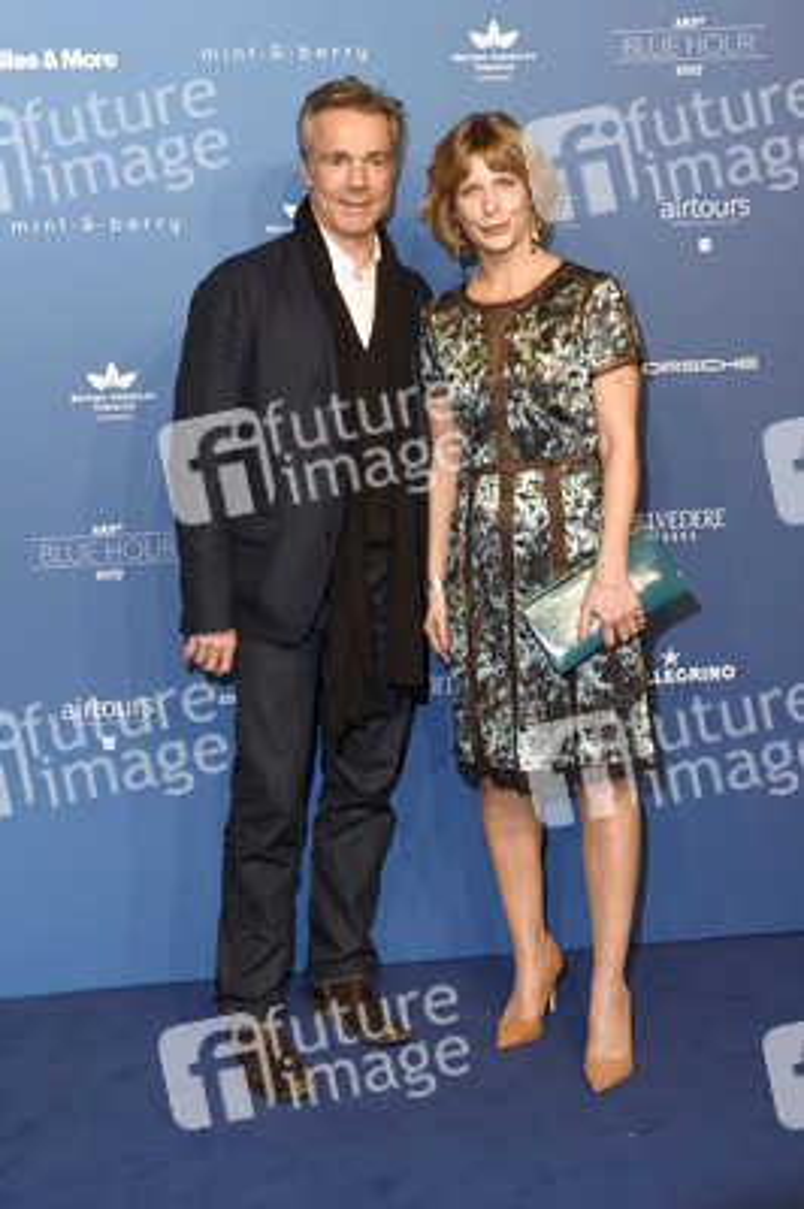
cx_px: 402
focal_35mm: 52
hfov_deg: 25.7
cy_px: 604
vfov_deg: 37.9
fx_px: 1762
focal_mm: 35
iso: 400
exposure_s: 1/320
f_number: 4
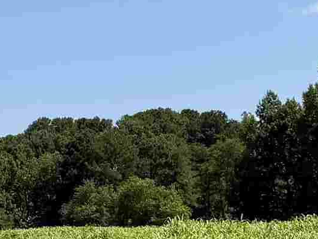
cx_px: 143
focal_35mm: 140
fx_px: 1286
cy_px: 336
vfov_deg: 10.3
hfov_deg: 14.1
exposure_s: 1/4673
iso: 80
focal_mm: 6.76
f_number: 1.78
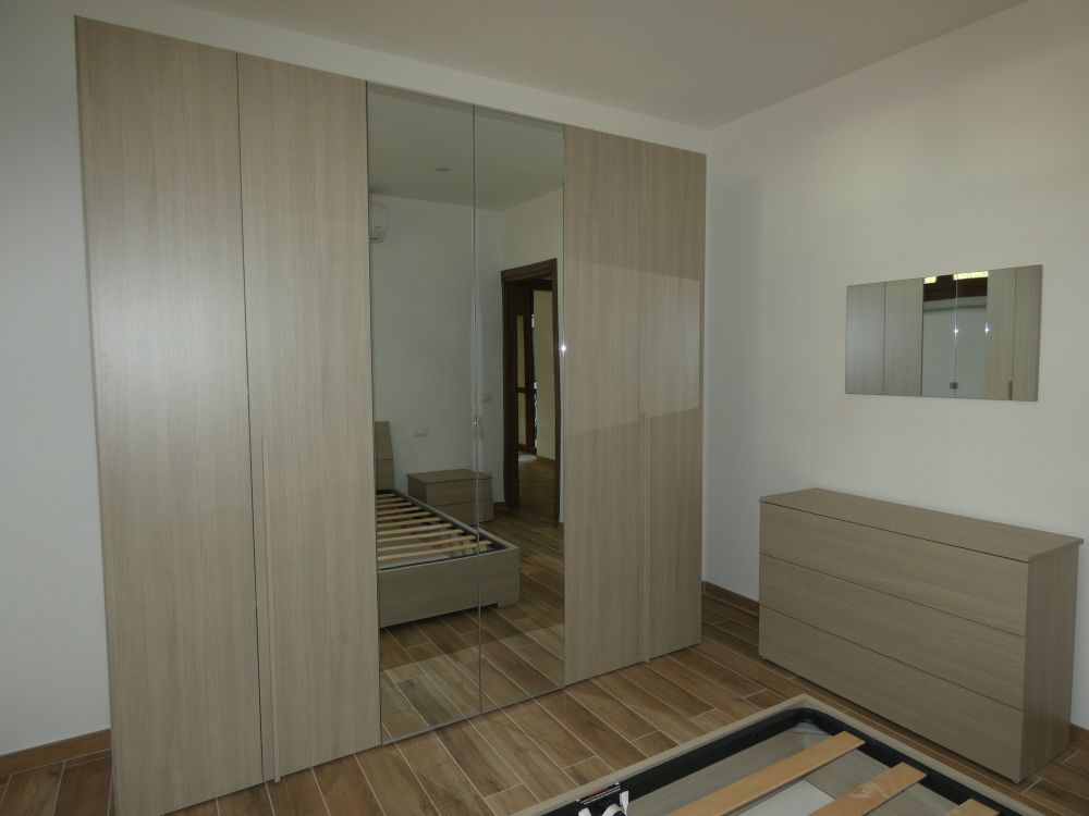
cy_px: 408
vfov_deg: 66.0
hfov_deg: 81.7
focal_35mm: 20
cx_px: 544
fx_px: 629
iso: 100
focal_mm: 3.6
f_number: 2.8
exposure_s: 1/60
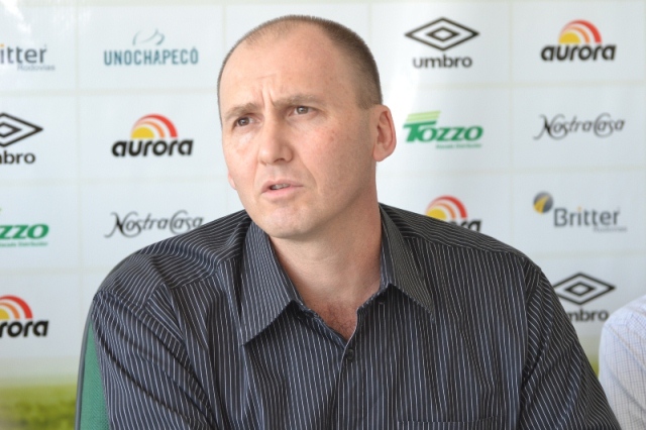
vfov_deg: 9.9
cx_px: 323
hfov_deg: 14.9
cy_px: 215
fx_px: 2475
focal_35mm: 138
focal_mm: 92
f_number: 5
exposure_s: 1/100
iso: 400
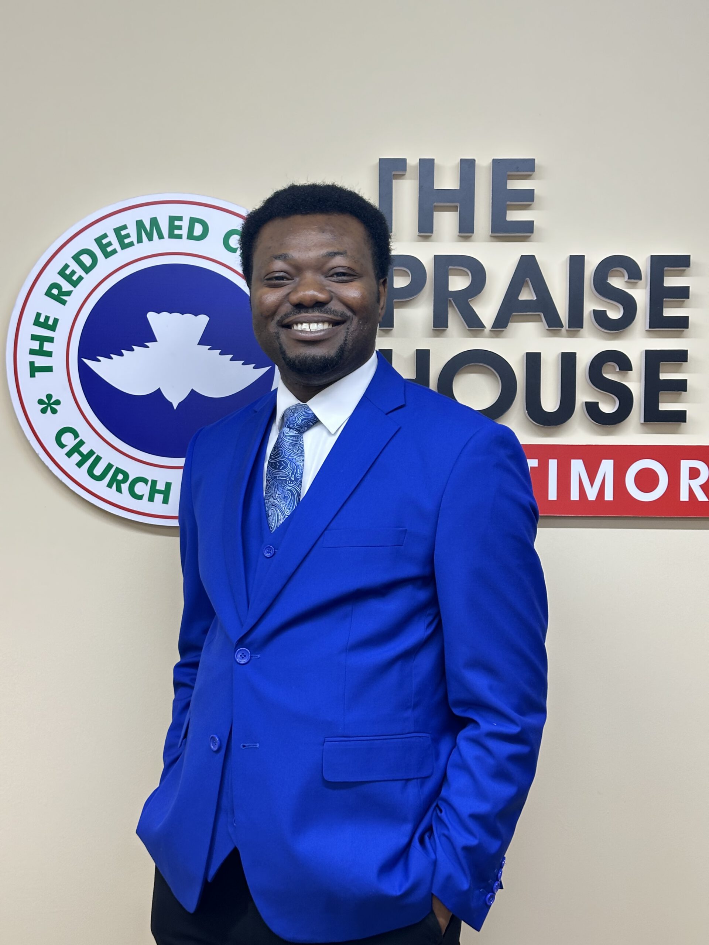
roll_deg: -0.7
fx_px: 1311
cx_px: 354
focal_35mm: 48
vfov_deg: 39.7
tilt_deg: -2.1
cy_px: 472
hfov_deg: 30.3
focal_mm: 6.86
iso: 160
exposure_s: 1/60
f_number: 1.78
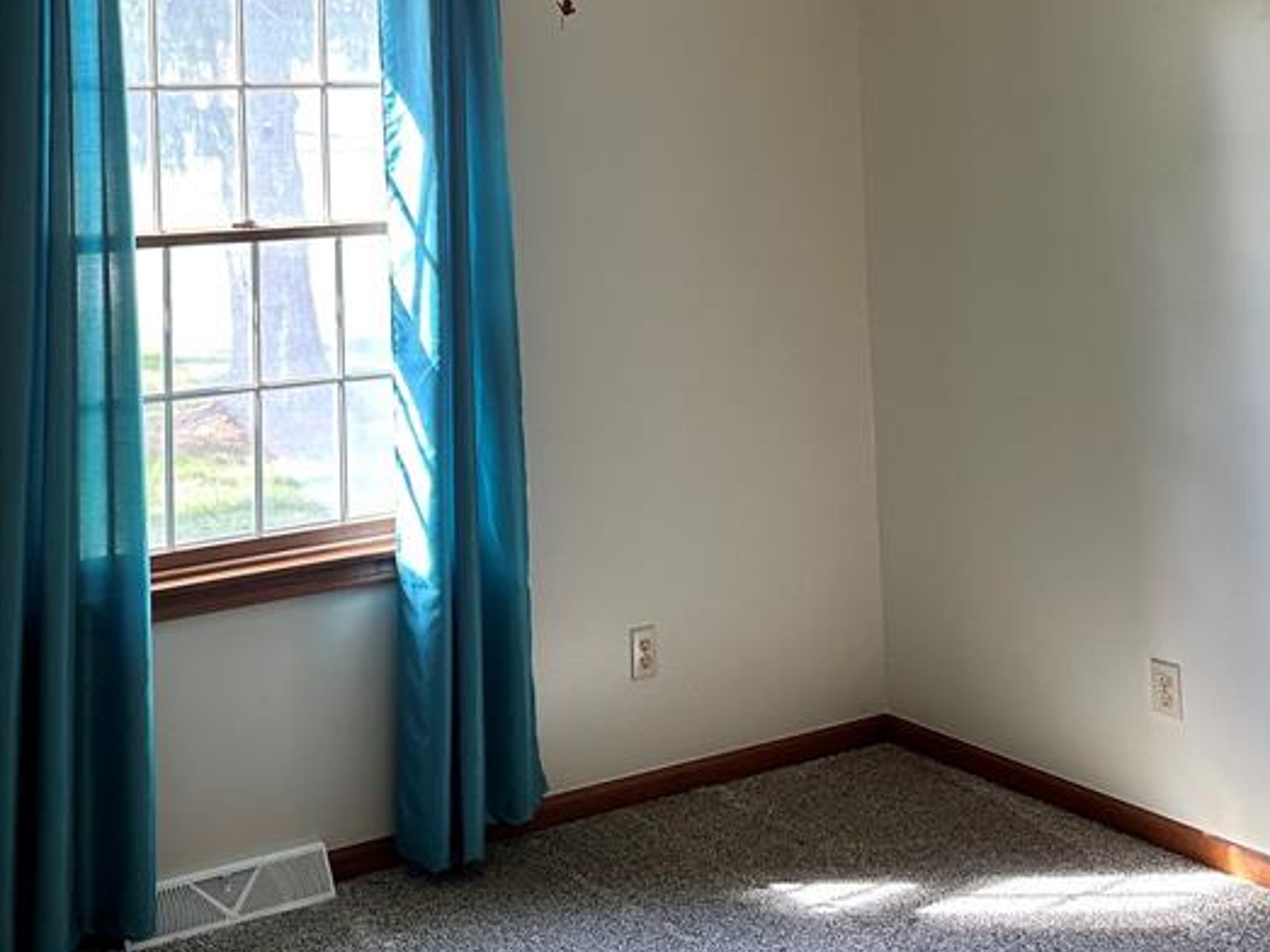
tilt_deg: +2.7
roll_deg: +1.3
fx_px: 1724
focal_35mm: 47
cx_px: 372
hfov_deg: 39.7
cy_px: 56
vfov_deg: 29.3
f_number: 1.78
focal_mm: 6.86
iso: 200
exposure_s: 1/60
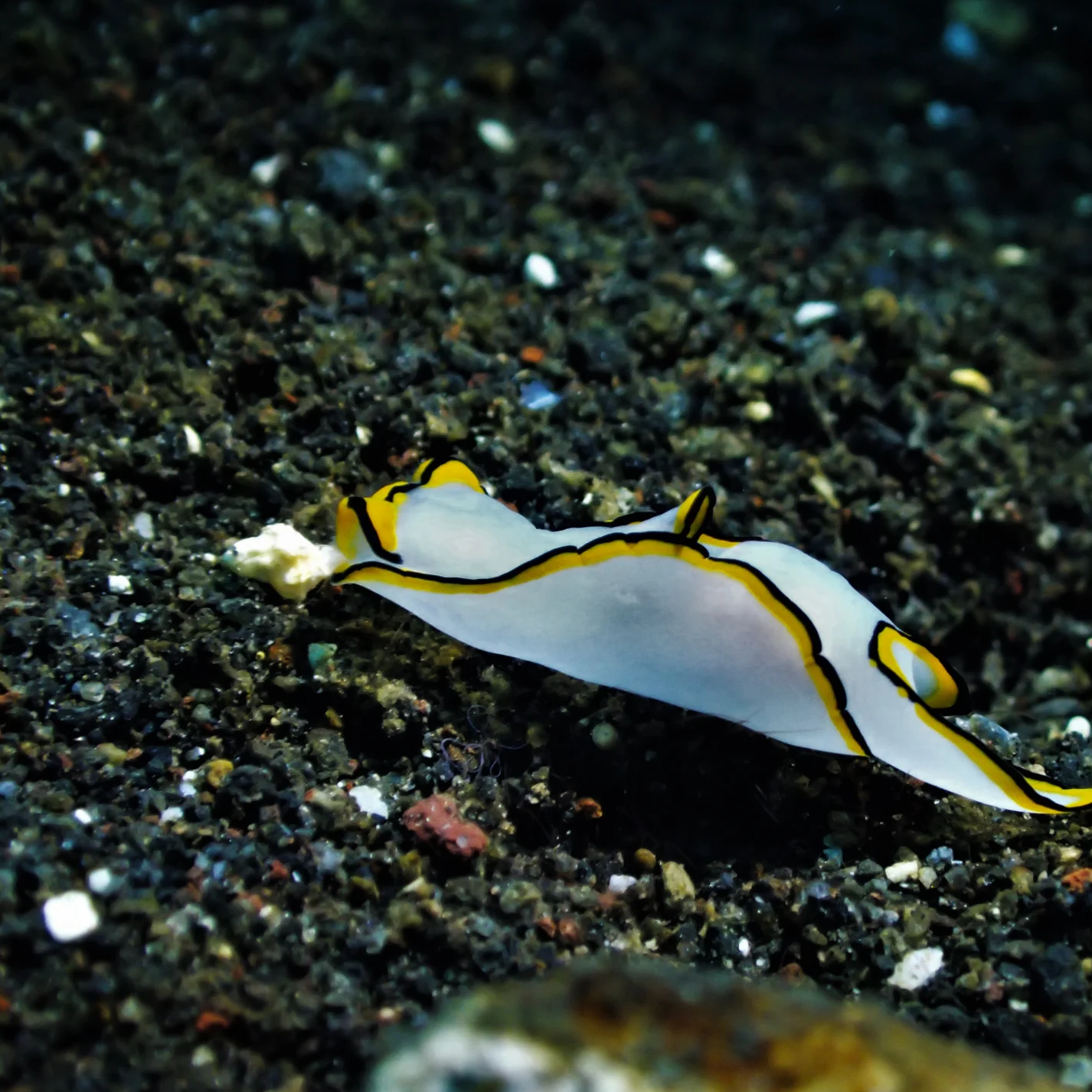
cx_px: 675
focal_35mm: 119
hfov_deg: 14.6
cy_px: 545
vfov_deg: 14.7
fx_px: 4247
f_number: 4.9
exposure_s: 1/320
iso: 800
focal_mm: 18
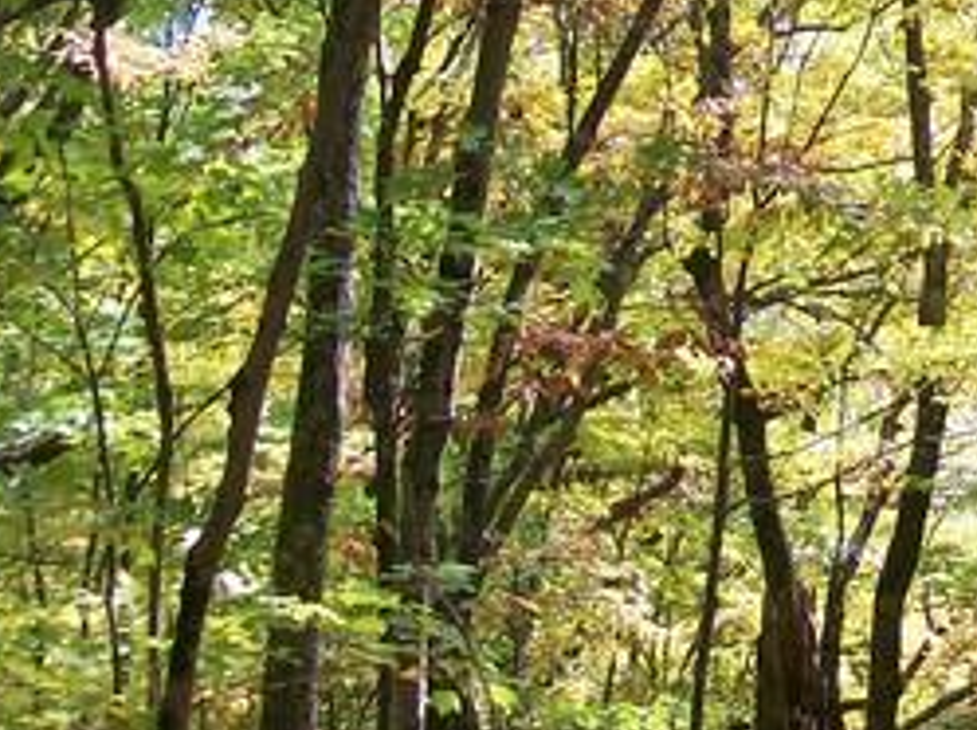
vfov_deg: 14.3
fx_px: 2903
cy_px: 179
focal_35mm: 103
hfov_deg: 18.2
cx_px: 1150
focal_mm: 6
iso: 80
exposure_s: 1/170
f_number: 2.7
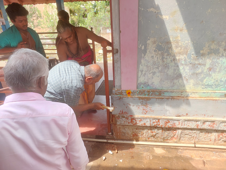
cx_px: 113
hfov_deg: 73.9
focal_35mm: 23
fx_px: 150
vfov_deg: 58.9
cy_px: 85
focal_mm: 5.06
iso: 32
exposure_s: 1/100
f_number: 1.8
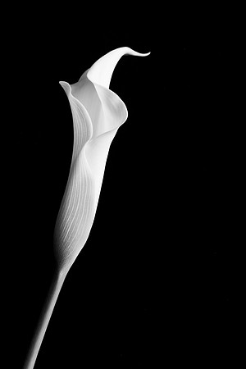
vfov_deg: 18.3
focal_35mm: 112
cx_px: 123
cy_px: 184
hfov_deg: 12.2
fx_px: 1148
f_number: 13
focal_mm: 74.4
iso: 200
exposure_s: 1/2
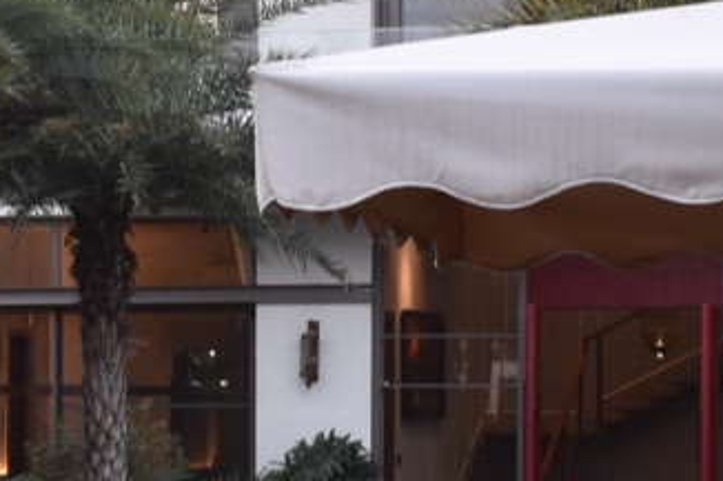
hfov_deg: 12.7
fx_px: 3252
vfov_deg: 8.4
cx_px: 401
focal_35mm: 162
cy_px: 403
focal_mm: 22
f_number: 5
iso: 500
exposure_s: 1/100
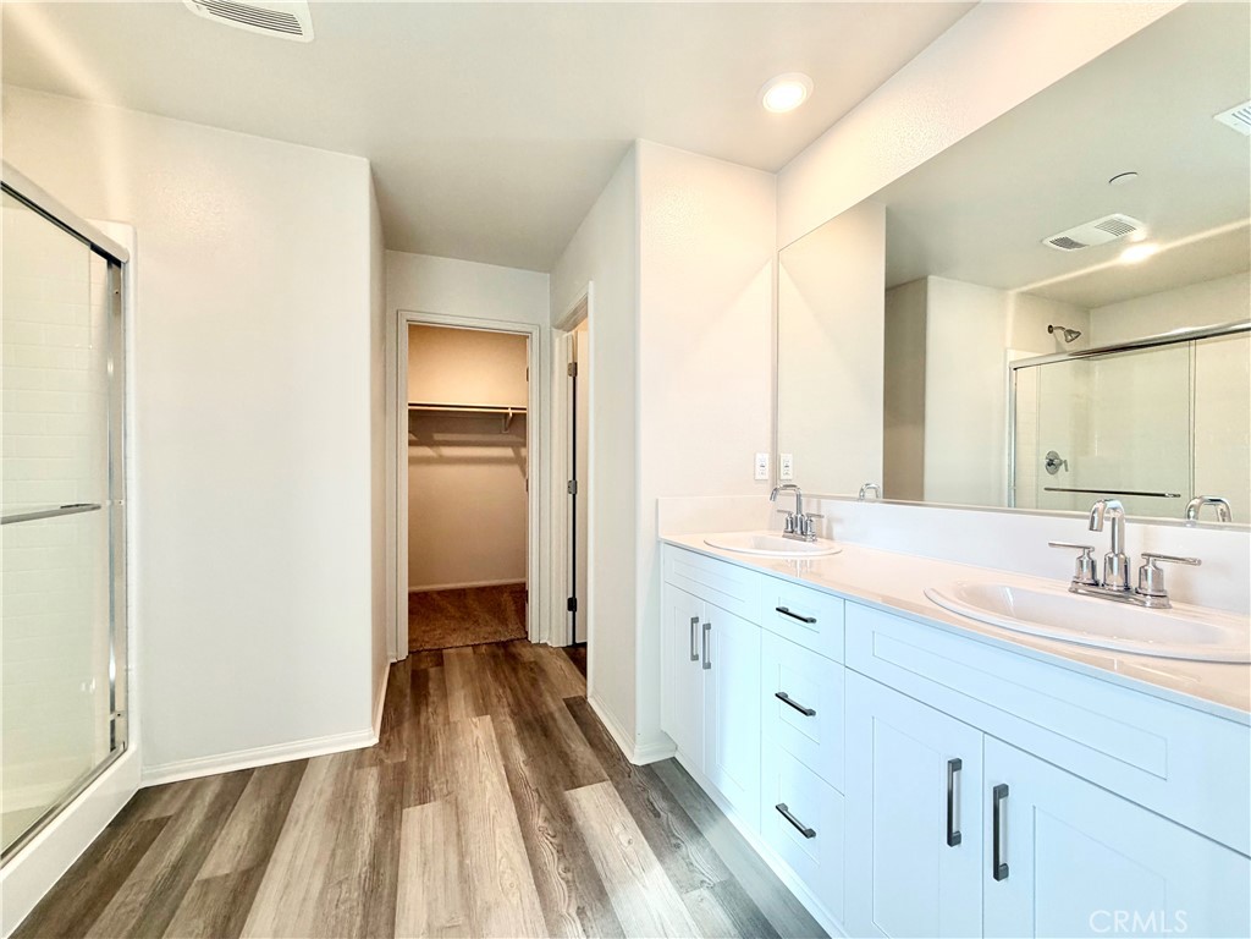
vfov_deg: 85.7
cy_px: 470
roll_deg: +0.0
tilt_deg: -1.3
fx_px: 506
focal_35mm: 14
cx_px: 626
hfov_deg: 102.1
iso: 80
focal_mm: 2.22
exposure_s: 1/120
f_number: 2.2
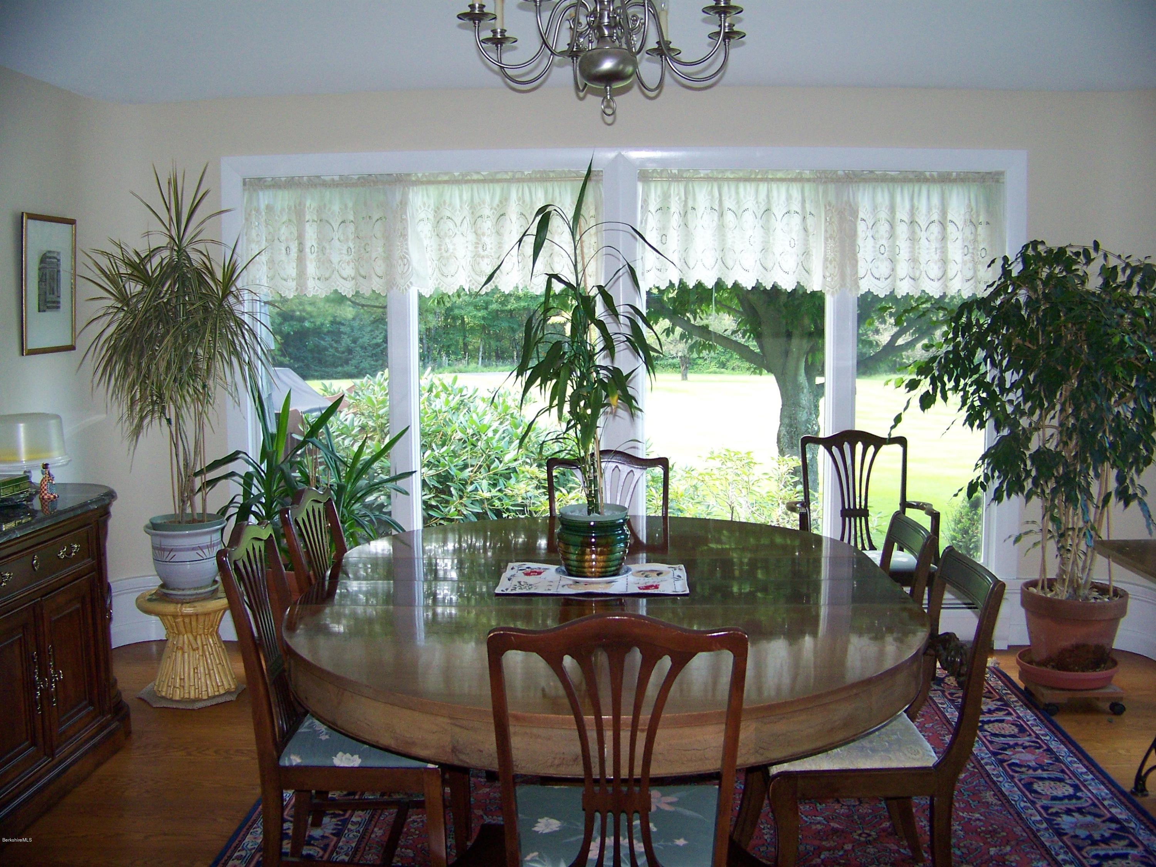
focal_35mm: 36
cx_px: 578
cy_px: 434
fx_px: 1202
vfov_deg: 39.7
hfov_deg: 51.4
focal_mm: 5.85
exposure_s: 1/30
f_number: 2.8
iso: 160
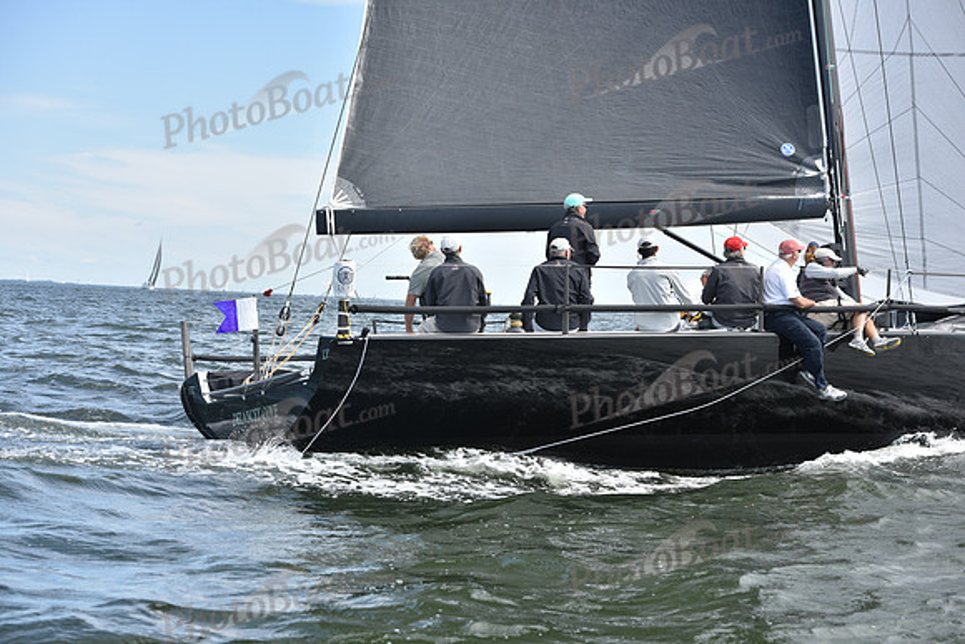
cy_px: 322
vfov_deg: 19.5
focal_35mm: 70
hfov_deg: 28.8
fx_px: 1877
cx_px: 482
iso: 320
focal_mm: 70
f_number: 5.6
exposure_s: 1/1000
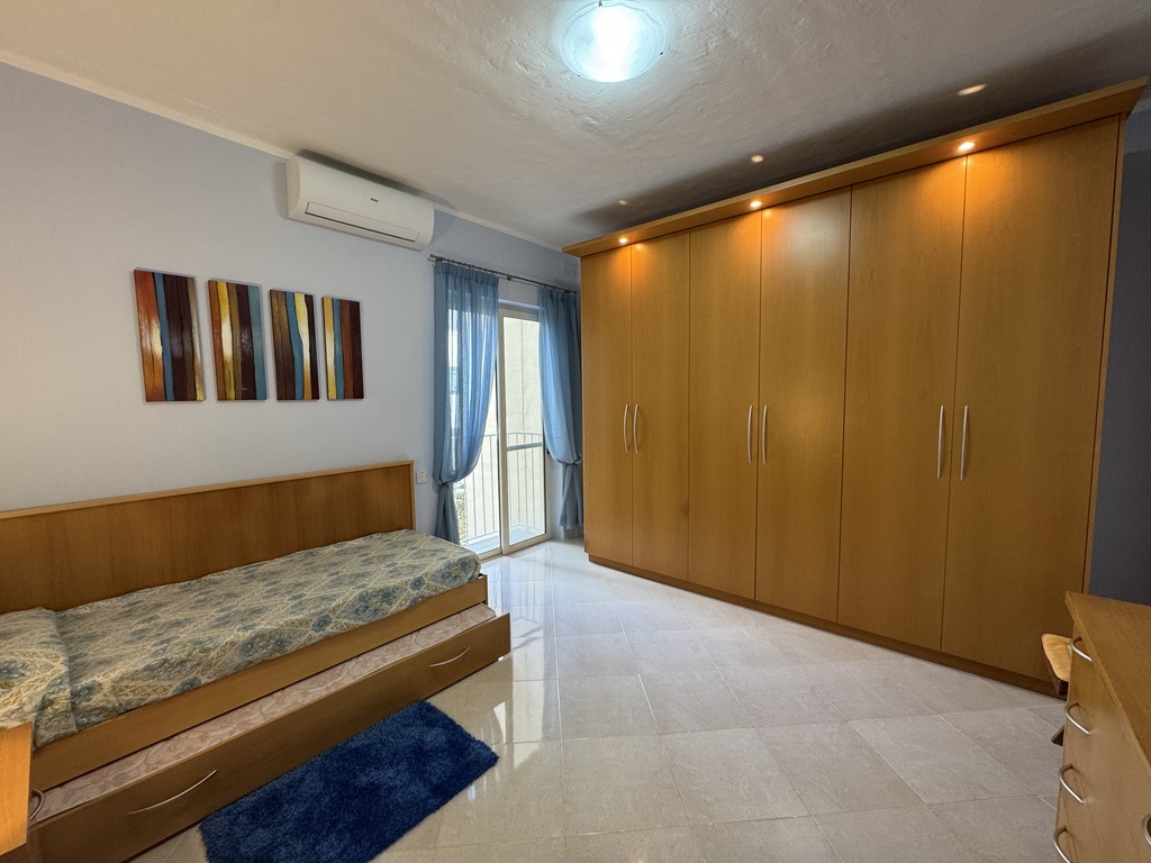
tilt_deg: -4.1
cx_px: 576
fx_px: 466
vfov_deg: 85.7
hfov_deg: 102.1
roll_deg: +1.1
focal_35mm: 14
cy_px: 432
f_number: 2.2
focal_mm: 2.22
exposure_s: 1/100
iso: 160
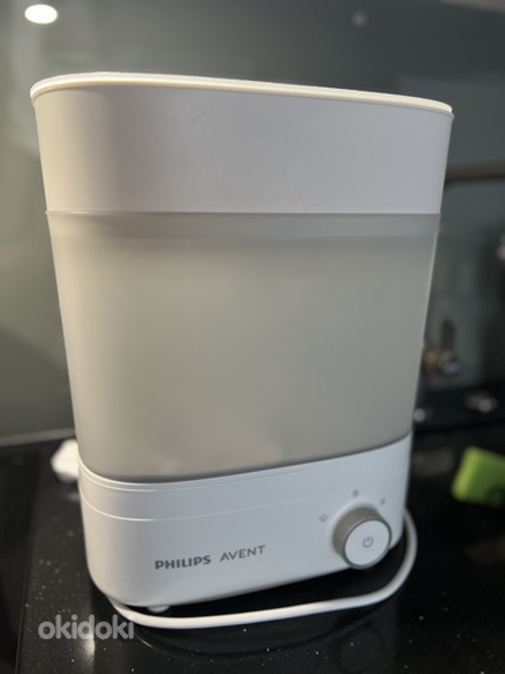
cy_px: 337
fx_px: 506
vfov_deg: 67.3
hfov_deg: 53.1
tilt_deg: -12.9
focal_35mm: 26
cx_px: 252
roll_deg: +0.2
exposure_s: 1/60
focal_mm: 5.7
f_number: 1.5
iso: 250
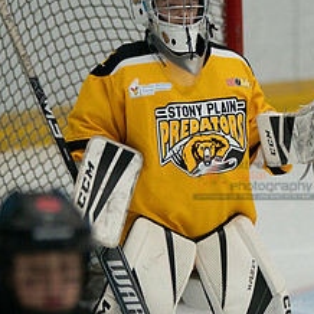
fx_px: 4310
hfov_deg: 4.2
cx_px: 255
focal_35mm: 420
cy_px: 178
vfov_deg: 4.2
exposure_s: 1/2000
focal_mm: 186
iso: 2500
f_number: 3.2
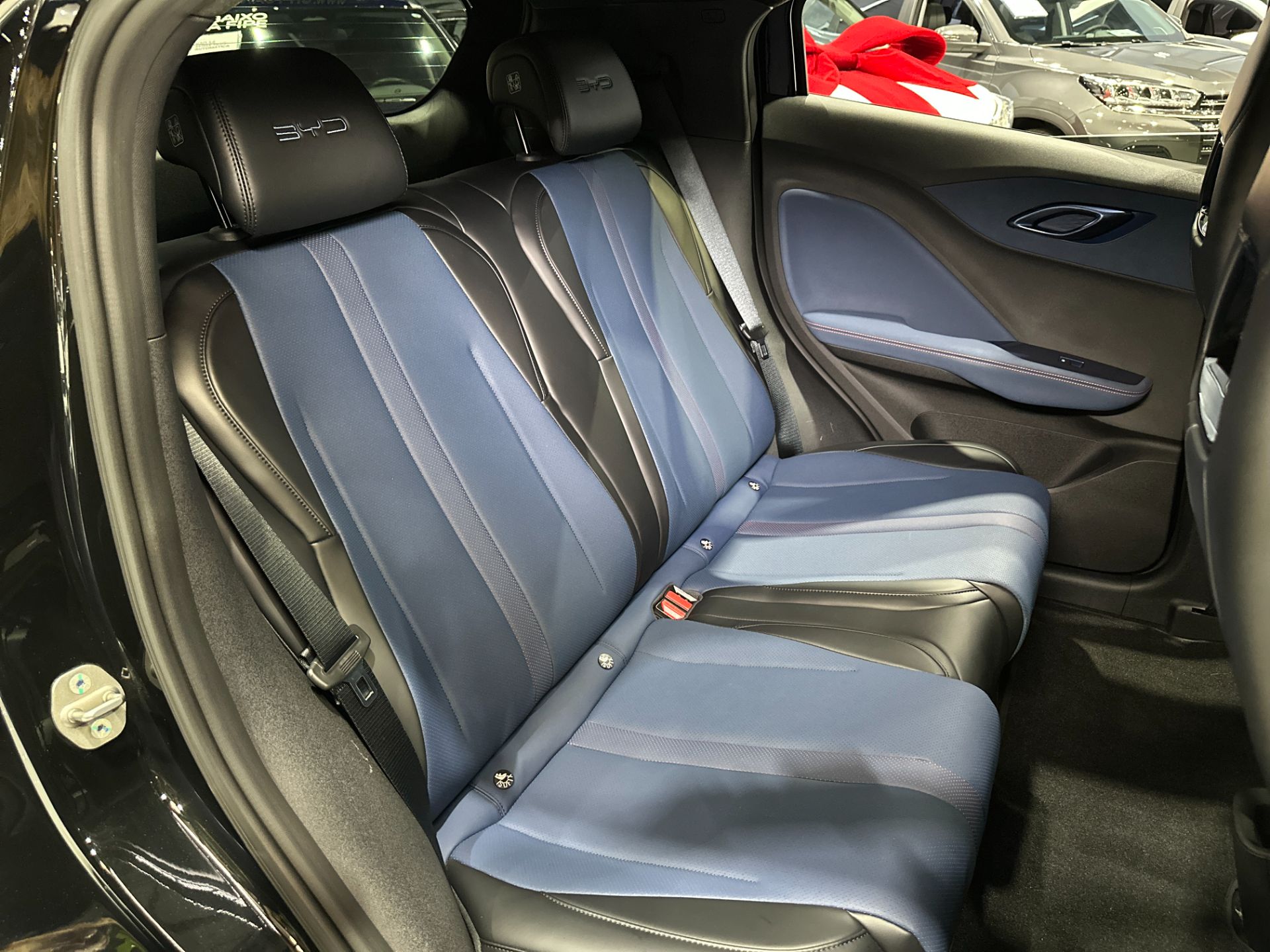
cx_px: 635
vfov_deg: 56.8
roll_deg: +2.0
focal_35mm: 24
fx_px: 881
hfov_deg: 71.6
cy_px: 476
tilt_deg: -26.6
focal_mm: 6.86
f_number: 1.78
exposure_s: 1/40
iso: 1000
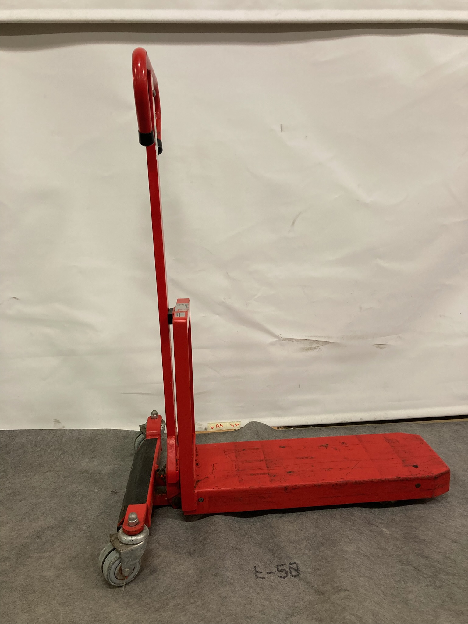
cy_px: 312
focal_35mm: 28
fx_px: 505
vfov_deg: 63.4
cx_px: 234
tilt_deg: -13.2
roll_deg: +1.8
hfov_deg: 49.7
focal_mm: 3.99
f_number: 1.8
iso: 125
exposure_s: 1/50
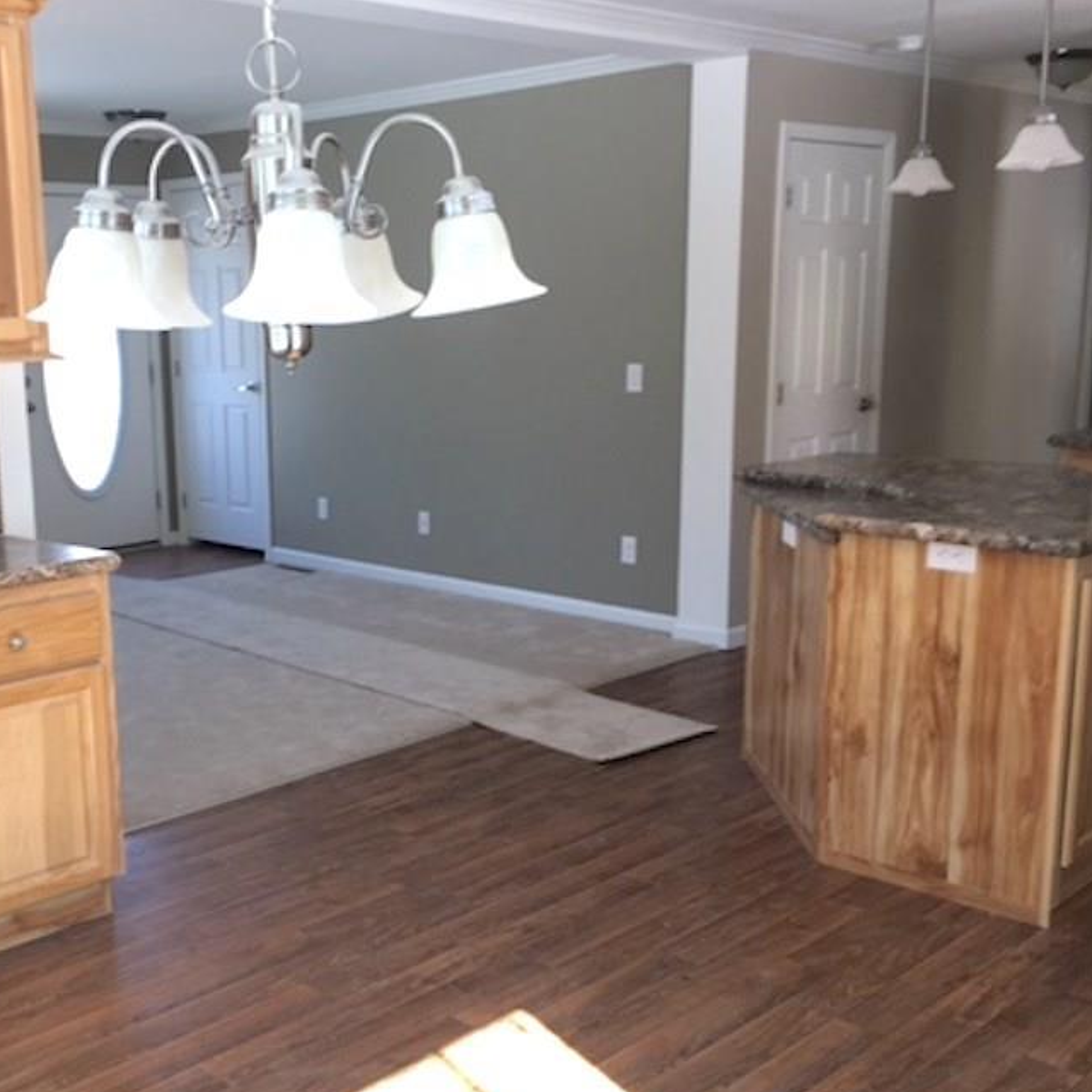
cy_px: 597
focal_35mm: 41
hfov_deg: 40.6
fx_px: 1463
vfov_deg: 40.9
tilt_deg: -12.6
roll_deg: +1.3
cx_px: 391
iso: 32
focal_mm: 4.15
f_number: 2.2
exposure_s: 1/60
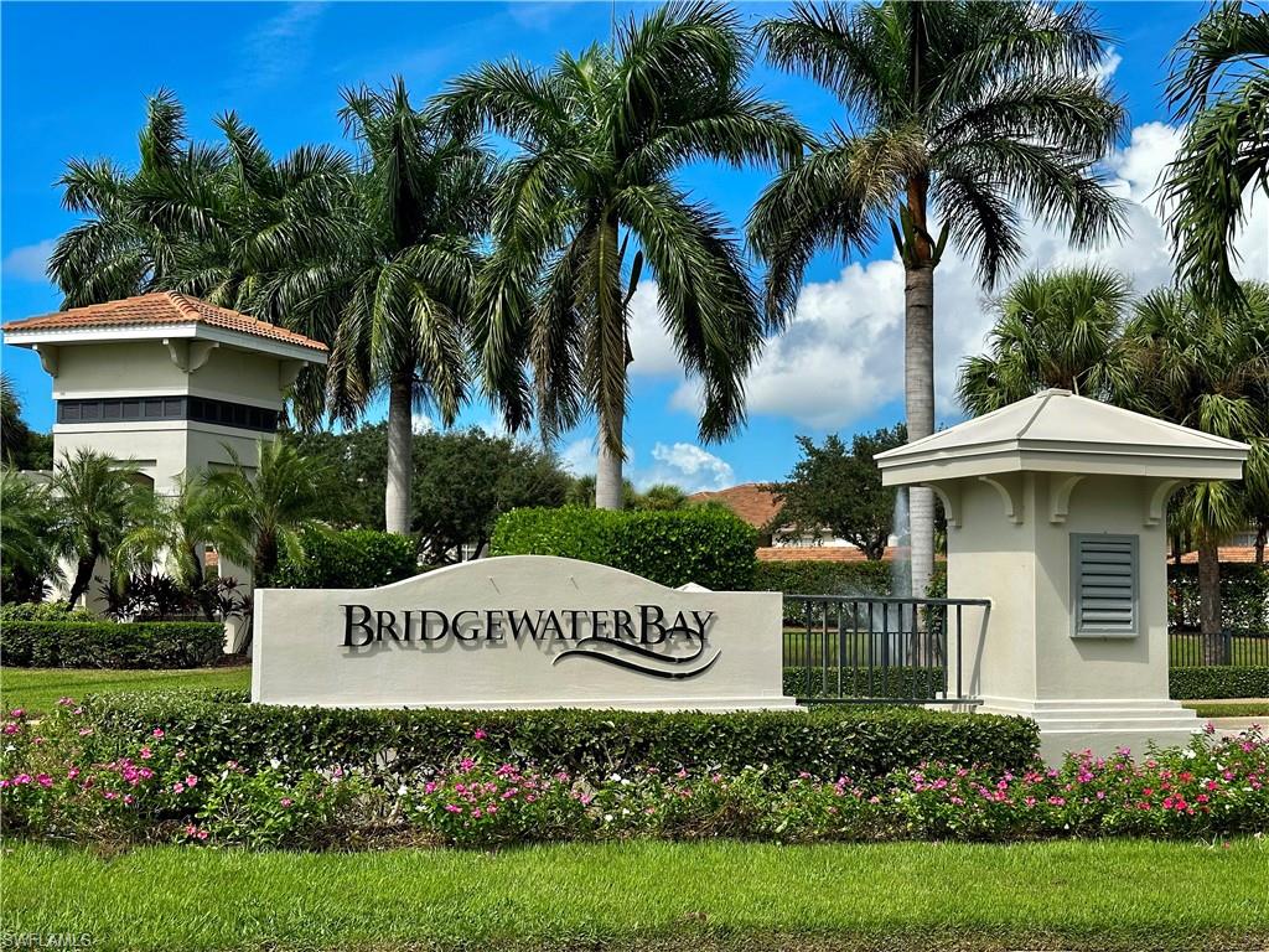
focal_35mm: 48
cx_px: 634
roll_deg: -0.6
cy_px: 476
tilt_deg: +3.5
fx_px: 1760
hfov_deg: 39.7
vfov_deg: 30.3
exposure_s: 1/4785
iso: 64
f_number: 1.78
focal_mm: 6.86
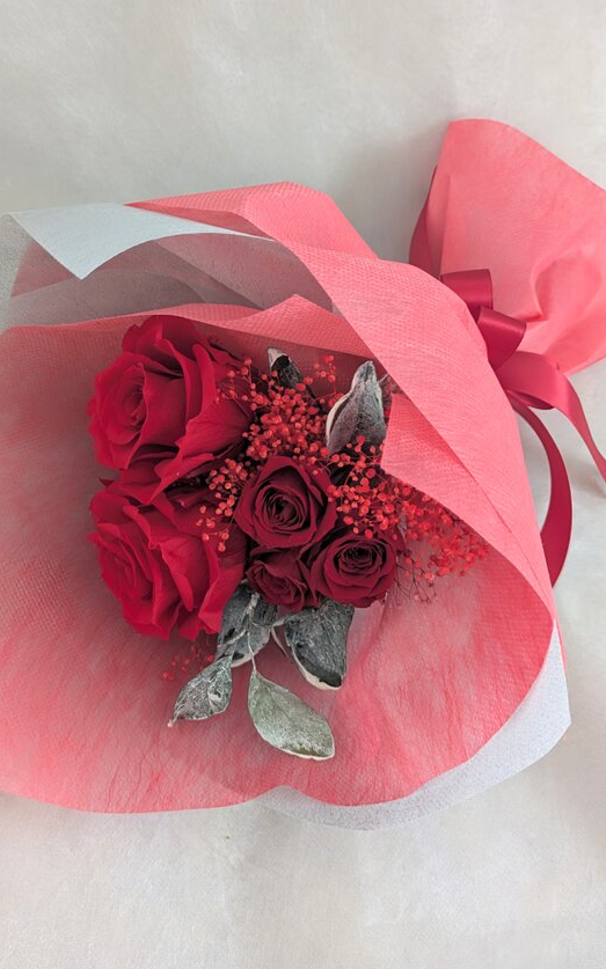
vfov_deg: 68.4
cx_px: 262
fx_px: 714
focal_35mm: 27
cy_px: 489
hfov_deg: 45.9
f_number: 1.89
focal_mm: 5.43
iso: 102
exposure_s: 1/24
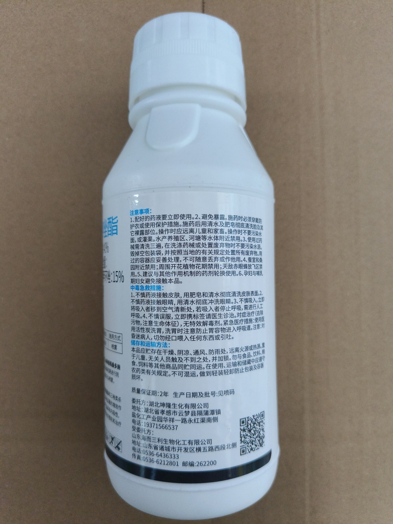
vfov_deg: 73.9
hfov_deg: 58.9
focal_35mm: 23
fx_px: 348
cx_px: 196
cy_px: 262
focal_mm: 5.56
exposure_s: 1/50
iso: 641
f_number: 1.88
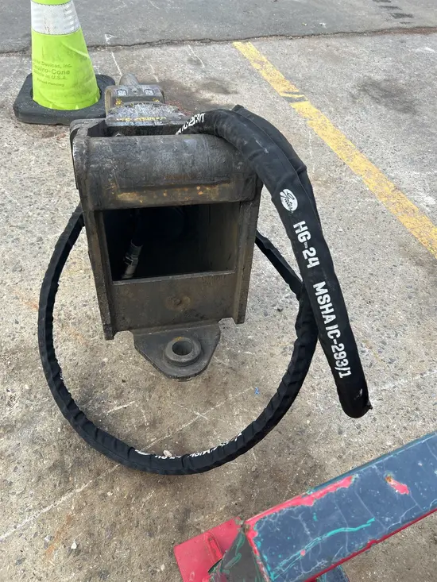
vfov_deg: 67.3
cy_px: 291
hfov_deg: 53.1
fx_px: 438
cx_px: 218
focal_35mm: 26
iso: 50
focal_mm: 5.7
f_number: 1.5
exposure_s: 1/499
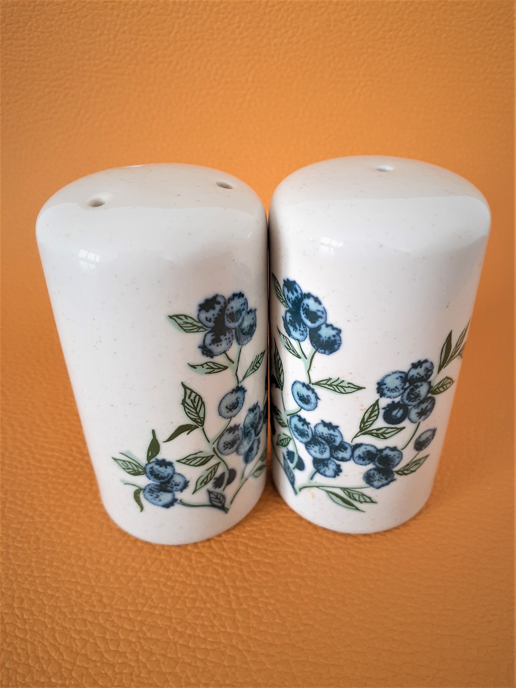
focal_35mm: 27
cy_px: 344
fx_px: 537
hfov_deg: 51.4
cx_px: 258
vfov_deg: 65.3
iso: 80
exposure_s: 1/50
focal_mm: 3.6
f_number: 1.9
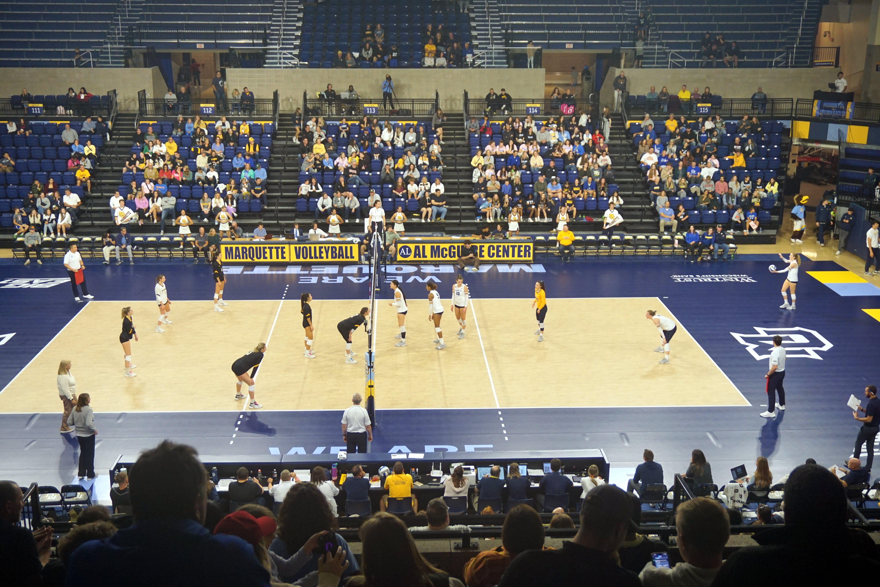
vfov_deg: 33.0
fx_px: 990
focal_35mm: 40
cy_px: 294
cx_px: 440
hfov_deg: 47.9
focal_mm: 27
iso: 500
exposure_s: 1/160
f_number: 4.5
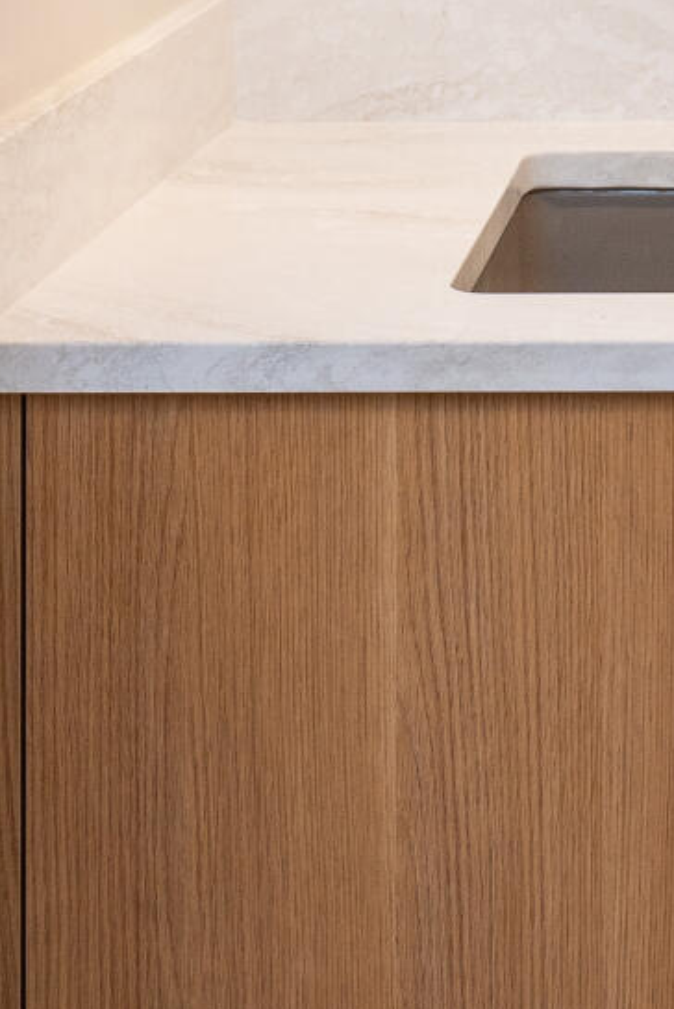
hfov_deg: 13.3
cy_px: 11
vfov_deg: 20.0
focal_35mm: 99
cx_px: 893
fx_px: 2777
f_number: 11
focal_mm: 18
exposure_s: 1/13
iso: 400
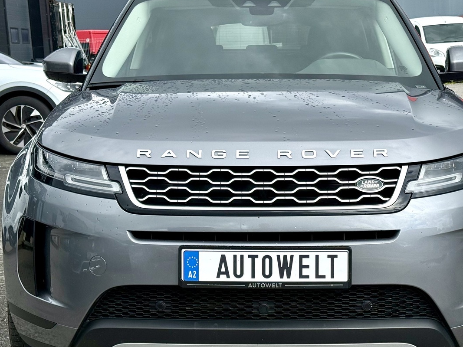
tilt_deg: -8.6
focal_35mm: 72
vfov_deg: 20.4
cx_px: 252
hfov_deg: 27.0
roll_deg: +3.0
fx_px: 963
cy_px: 187
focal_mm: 6.76
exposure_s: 1/4878
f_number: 1.78
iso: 64
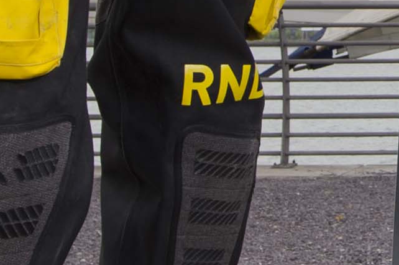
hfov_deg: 12.6
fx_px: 1672
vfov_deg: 8.7
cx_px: 666
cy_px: -225
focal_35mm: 151
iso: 100
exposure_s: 1/200
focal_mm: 19
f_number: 6.3
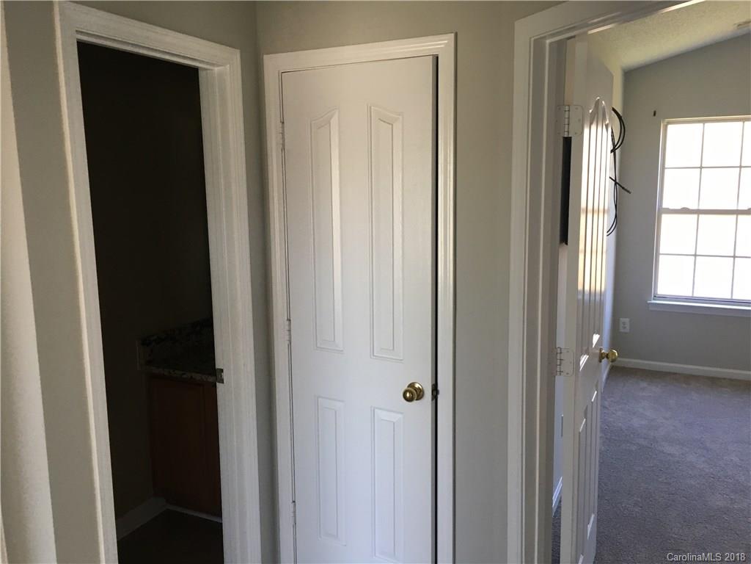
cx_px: 376
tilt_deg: -7.8
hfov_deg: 61.7
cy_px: 282
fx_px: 629
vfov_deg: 48.2
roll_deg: +0.7
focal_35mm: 29
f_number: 2.2
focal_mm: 4.15
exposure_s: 1/30
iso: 40
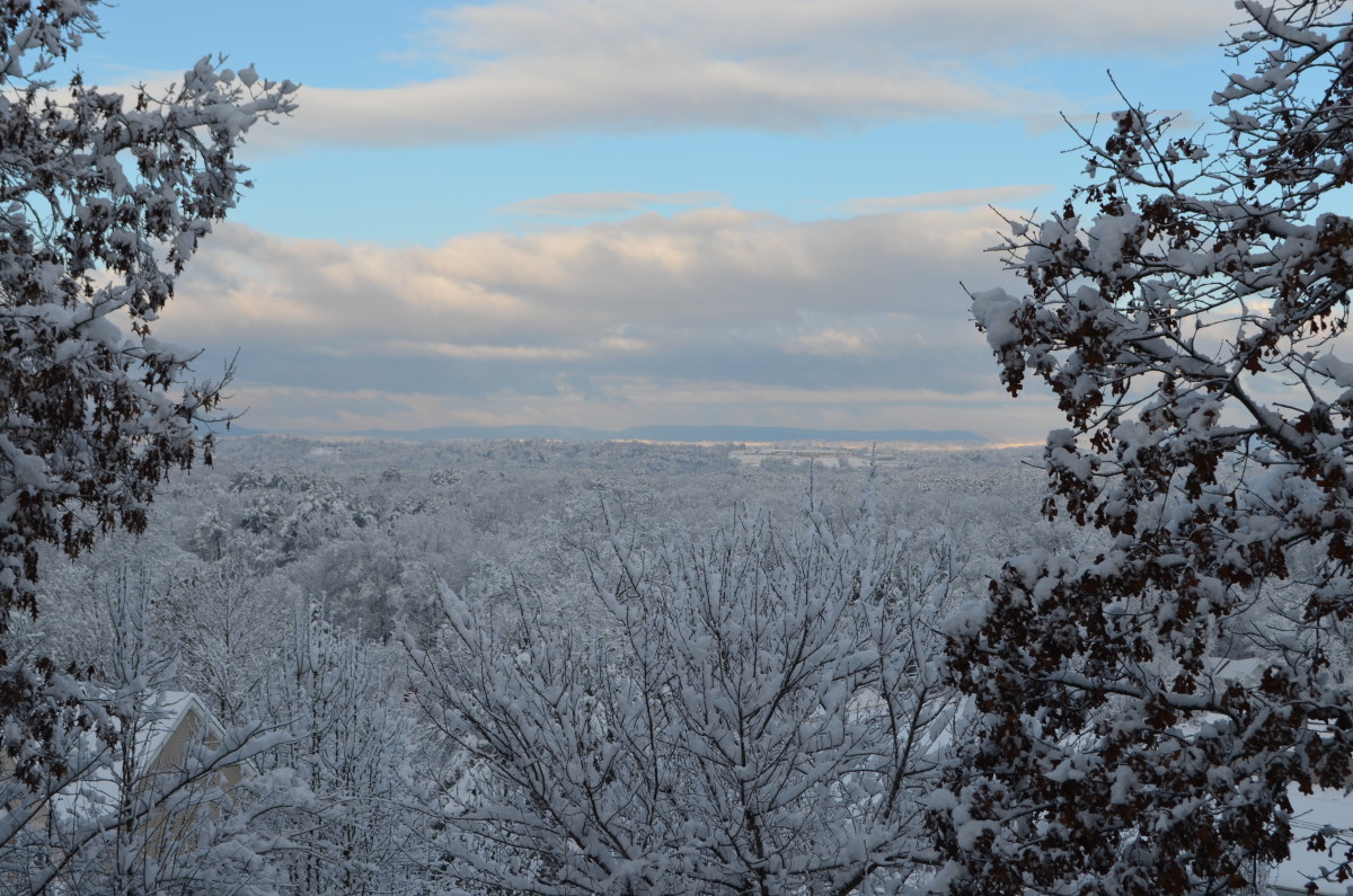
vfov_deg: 26.4
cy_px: 448
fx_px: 1913
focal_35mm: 51
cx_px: 676
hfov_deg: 39.0
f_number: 8
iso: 125
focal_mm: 34
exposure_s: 1/250
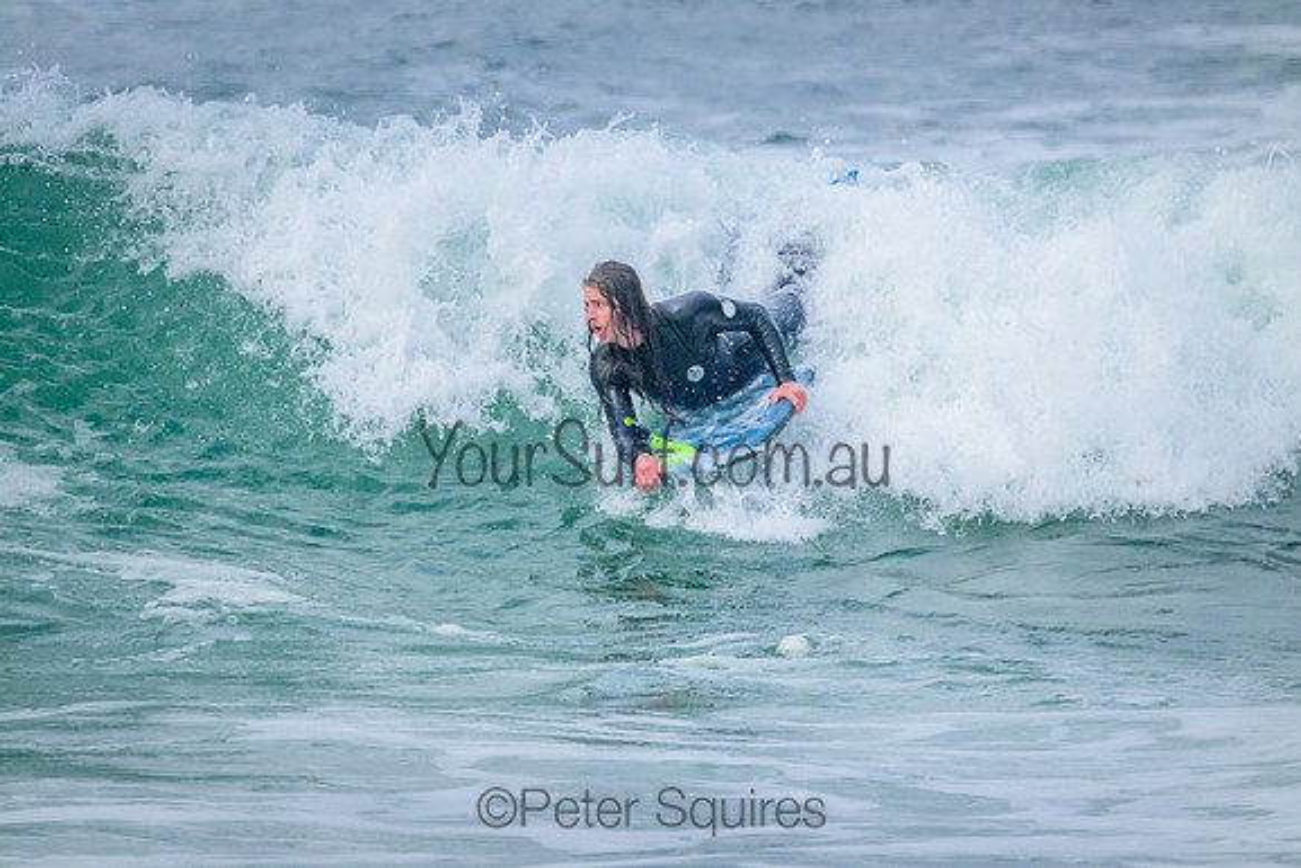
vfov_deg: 1.7
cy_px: 434
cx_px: 652
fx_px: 29061
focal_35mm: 804
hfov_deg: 2.6
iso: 3600
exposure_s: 1/1600
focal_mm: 800
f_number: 11
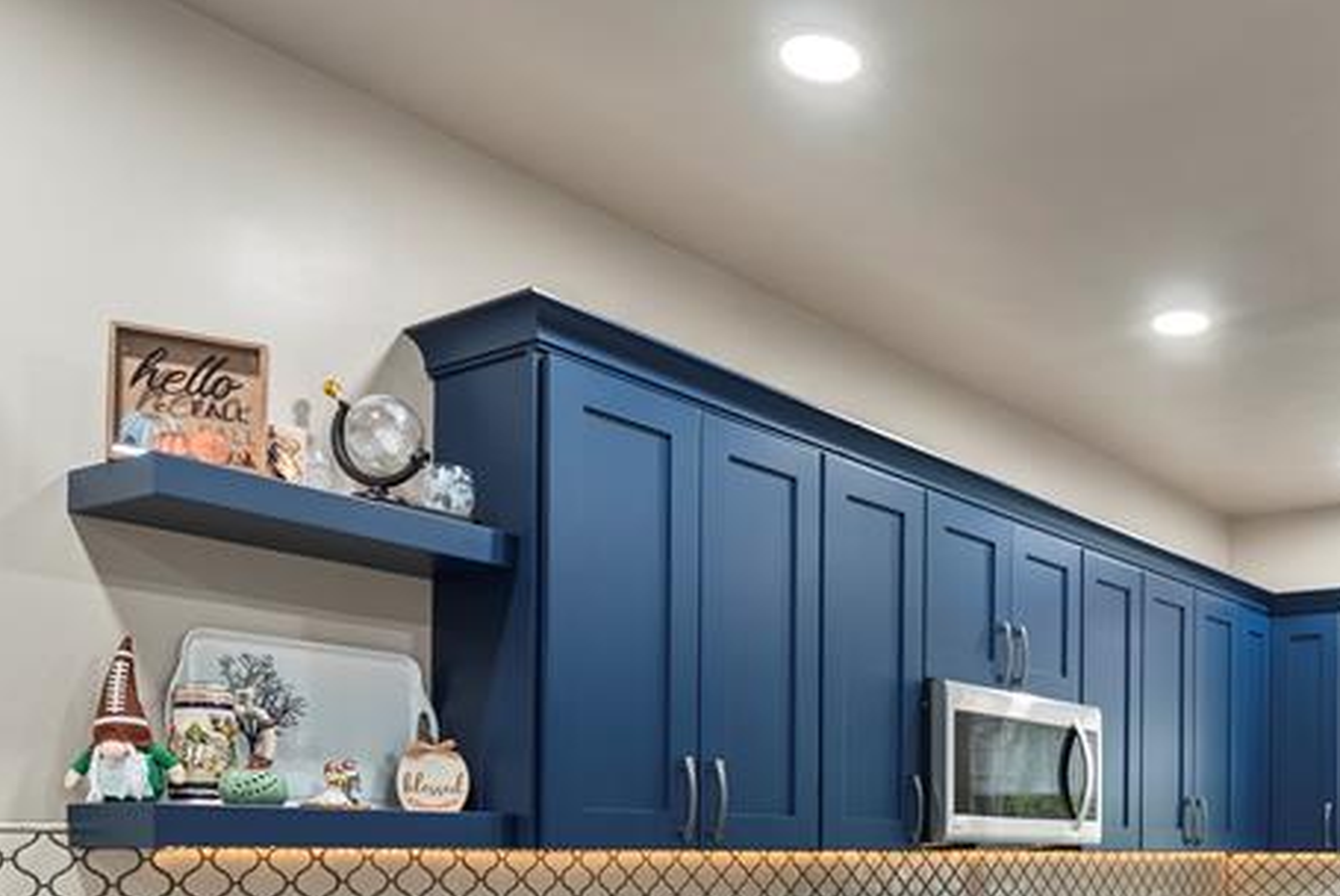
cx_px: 1078
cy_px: 836
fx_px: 1341
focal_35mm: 36
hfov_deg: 49.9
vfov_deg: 34.5
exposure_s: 1/2
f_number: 4
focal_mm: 16
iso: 100
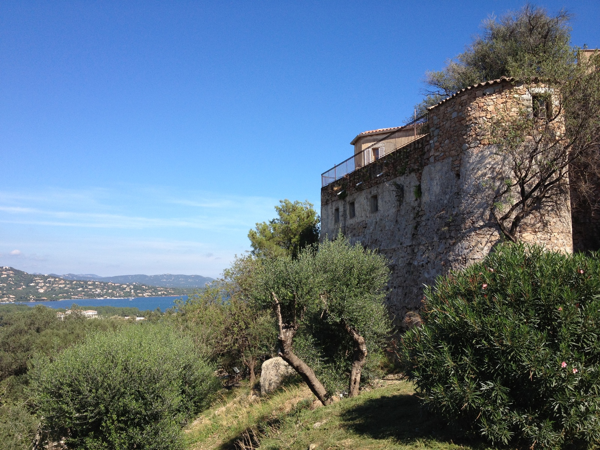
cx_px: 300
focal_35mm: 35
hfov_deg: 52.6
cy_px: 225
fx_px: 607
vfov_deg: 40.7
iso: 64
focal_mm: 4.28
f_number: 2.4
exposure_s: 1/1314
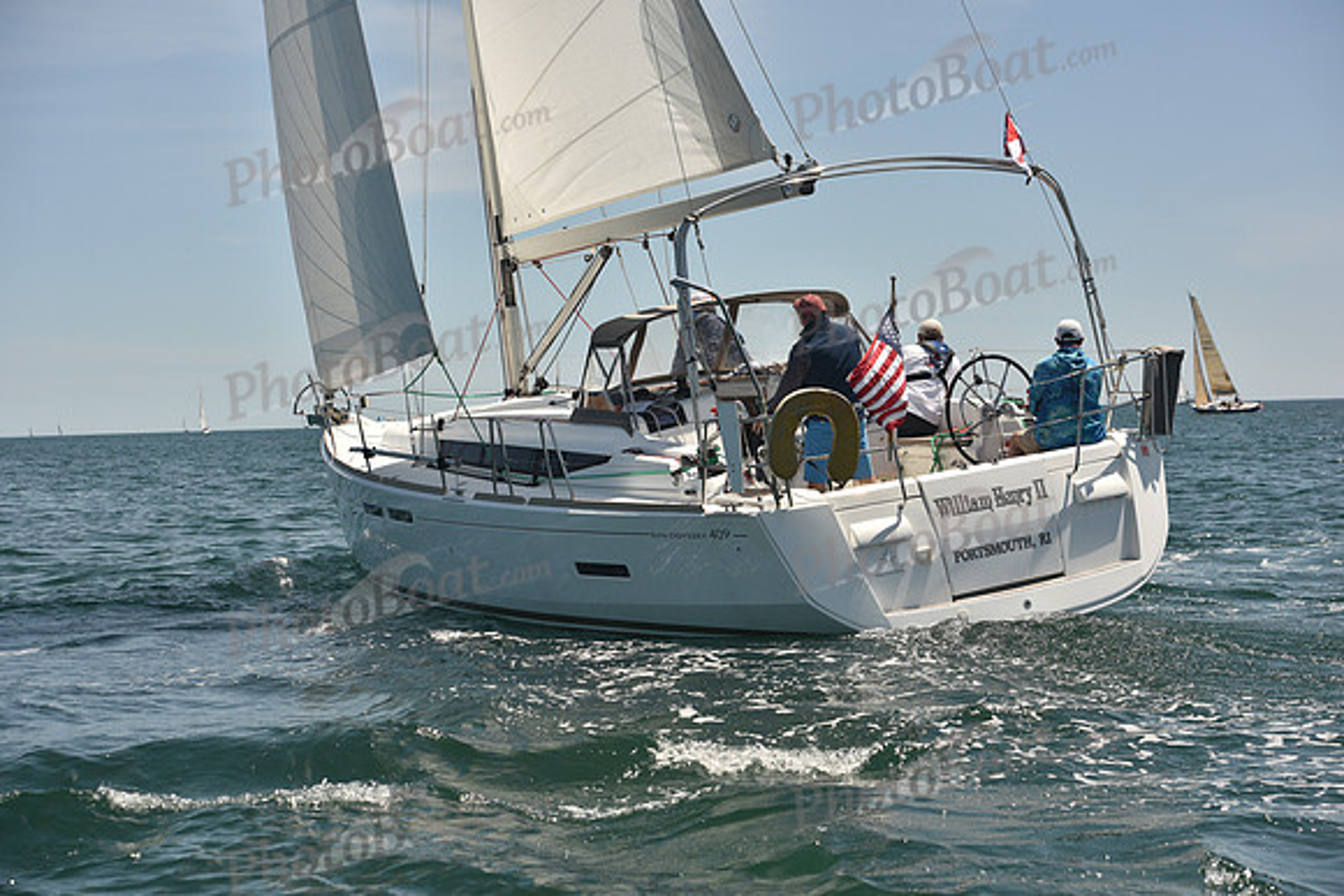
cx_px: 672
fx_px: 2614
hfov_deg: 28.8
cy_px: 448
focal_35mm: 70
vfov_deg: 19.5
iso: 250
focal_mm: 70
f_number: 5.6
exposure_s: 1/800
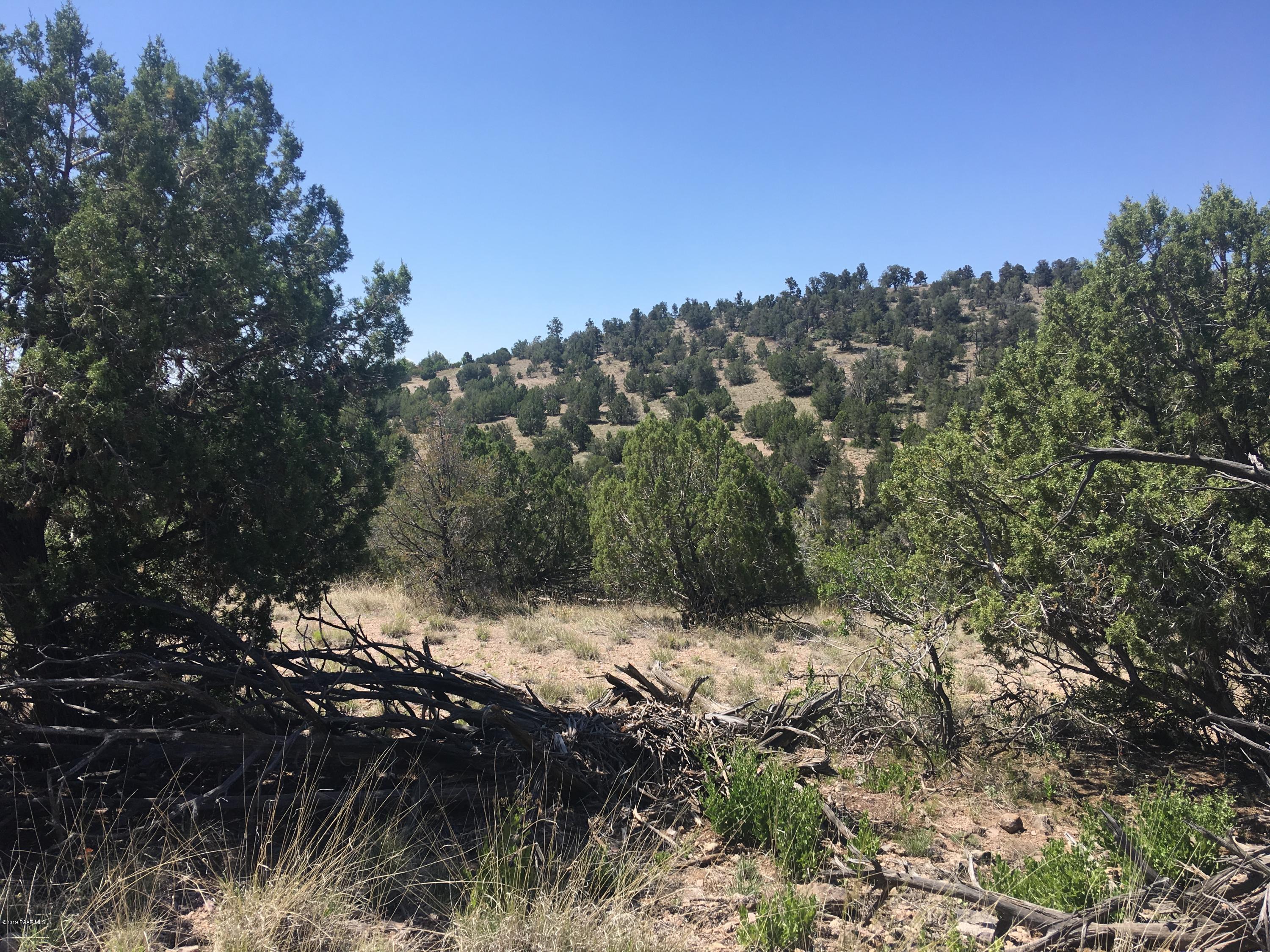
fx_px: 1064
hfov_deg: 61.7
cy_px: 476
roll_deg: +1.9
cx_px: 635
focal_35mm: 29
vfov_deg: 48.2
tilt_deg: -2.2
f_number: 2.2
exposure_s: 1/1148
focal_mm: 4.15
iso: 25
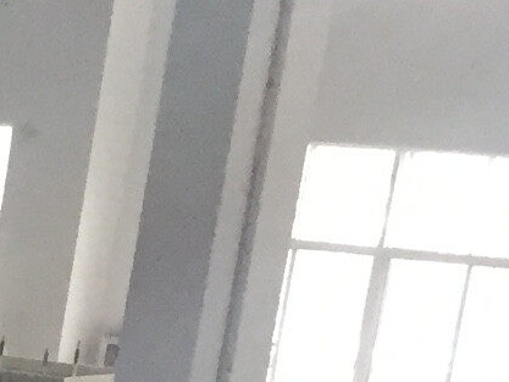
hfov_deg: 7.5
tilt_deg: -19.6
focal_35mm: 227
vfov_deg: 6.0
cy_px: 1211
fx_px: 3339
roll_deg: -3.8
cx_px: -1085
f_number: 2.2
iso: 80
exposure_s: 1/33
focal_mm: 4.15
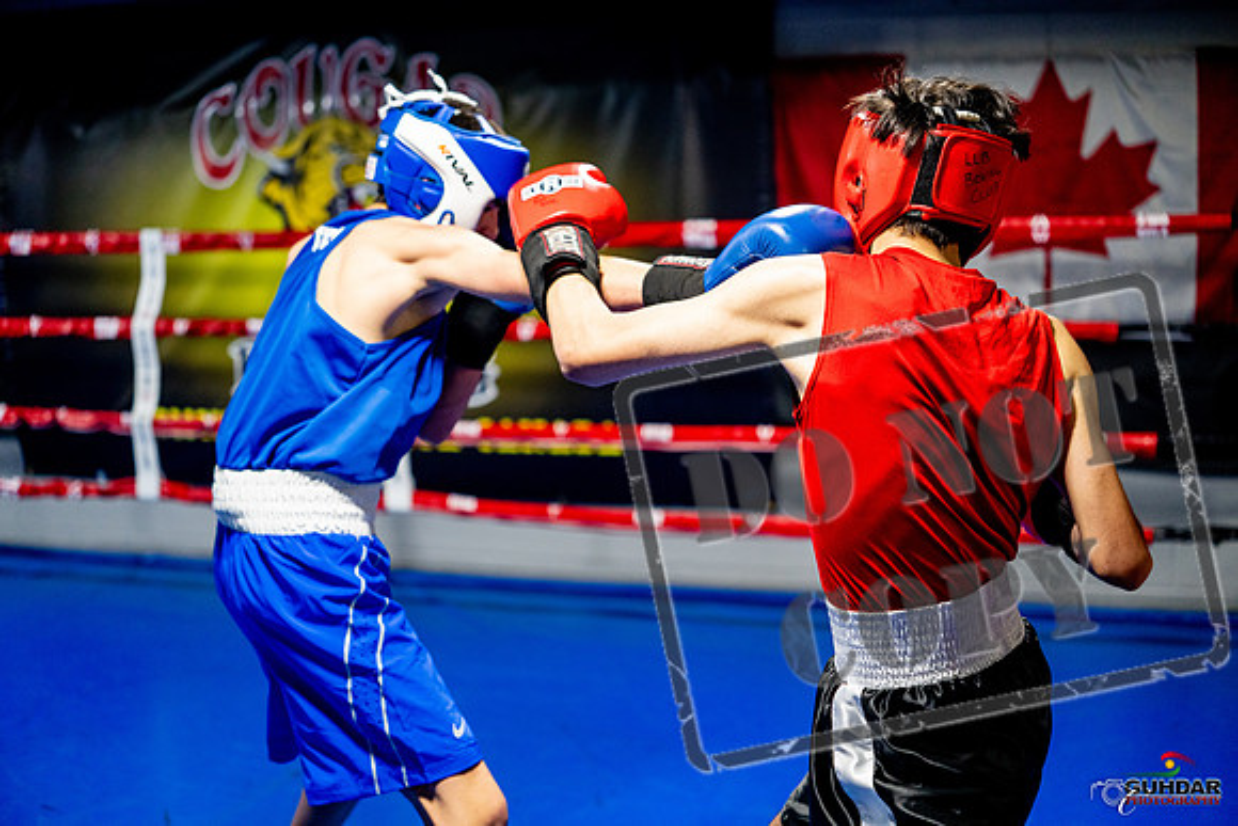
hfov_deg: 39.6
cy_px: 413
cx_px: 619
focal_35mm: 50
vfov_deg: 27.0
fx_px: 1720
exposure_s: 1/1000
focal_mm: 50
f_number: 2
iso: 4000
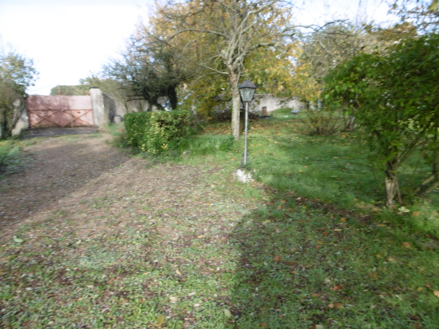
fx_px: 304
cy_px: 164
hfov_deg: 71.6
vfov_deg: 56.8
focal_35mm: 24
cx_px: 220
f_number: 3.1
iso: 100
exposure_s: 1/200
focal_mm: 4.3
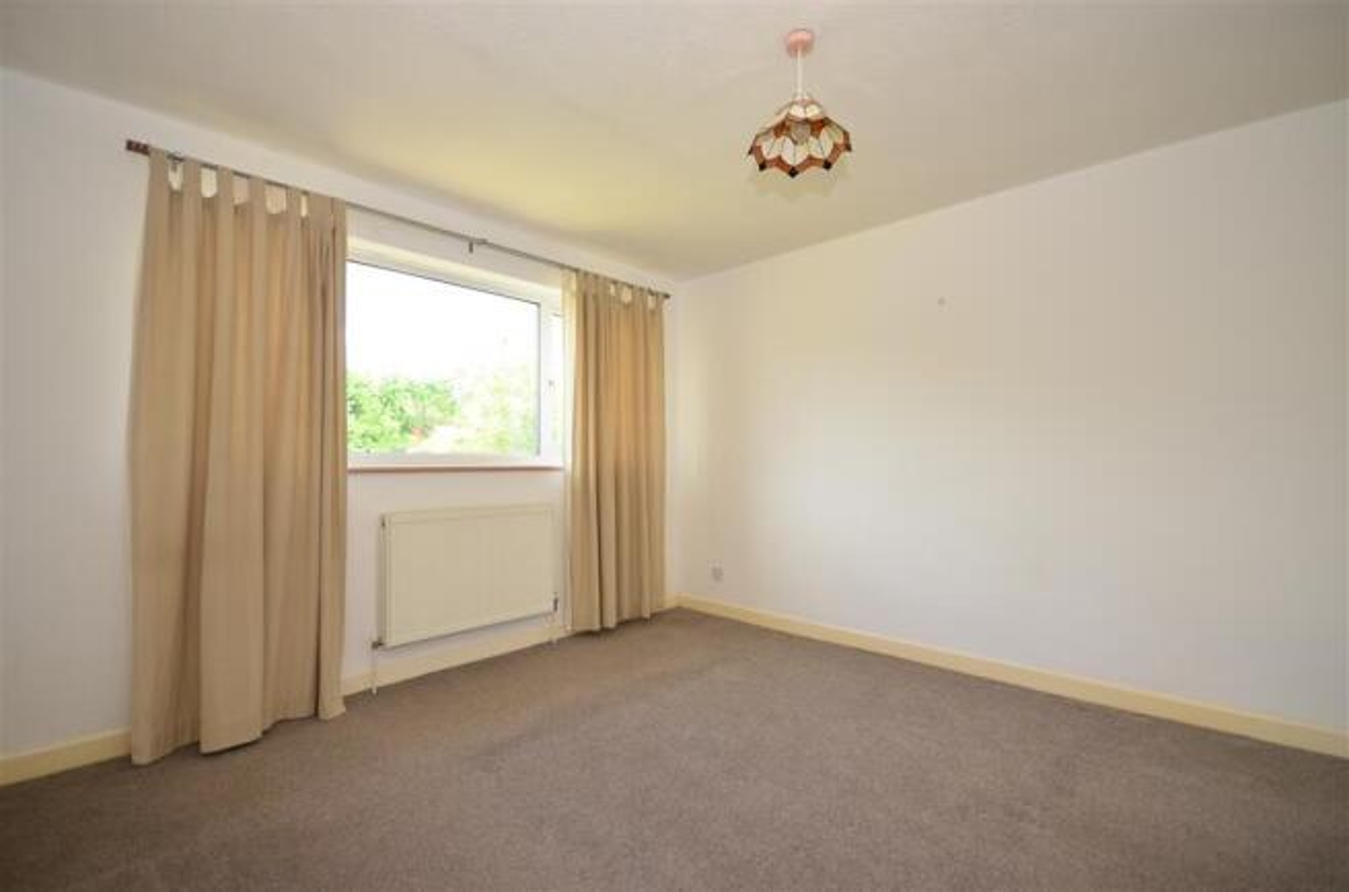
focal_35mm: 15
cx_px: 674
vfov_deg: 77.0
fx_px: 561
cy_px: 446
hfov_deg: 100.5
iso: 200
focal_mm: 10
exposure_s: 1/50
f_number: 5
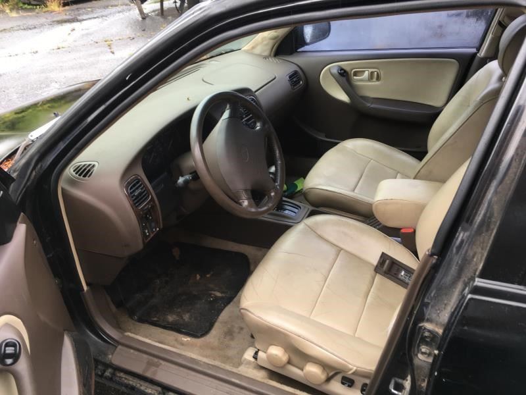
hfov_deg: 61.7
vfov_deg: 48.2
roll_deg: +5.7
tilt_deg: -29.7
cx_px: 263
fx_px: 441
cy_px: 198
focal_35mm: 29
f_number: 2.2
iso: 25
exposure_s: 1/60
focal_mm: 4.15
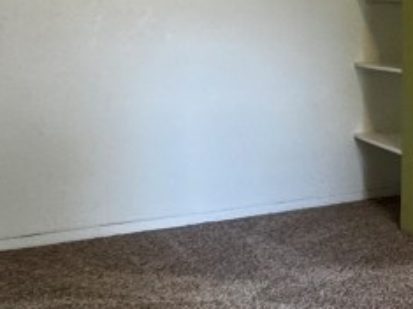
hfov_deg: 27.0
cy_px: 53
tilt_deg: -2.9
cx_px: 527
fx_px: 727
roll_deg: -0.8
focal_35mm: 61
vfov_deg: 23.6
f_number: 2.2
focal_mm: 2.22
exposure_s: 1/60
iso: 500
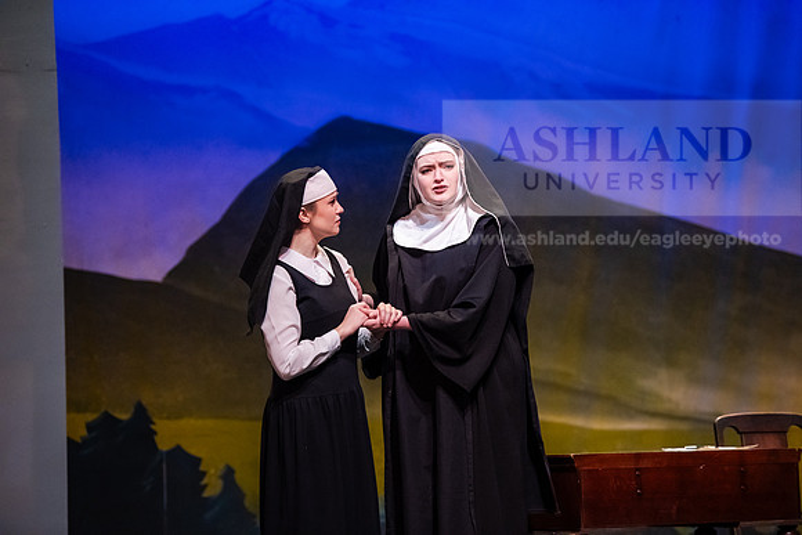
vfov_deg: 8.3
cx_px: 401
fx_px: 3677
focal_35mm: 165
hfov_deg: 12.4
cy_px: 268
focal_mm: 165
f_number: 3.2
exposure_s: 1/200
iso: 5000
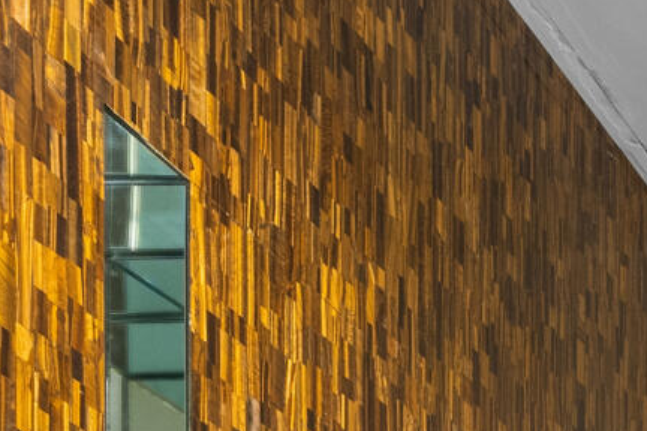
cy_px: 1443
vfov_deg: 8.0
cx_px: 1559
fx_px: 2498
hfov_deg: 11.9
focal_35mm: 139
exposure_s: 1.3
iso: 500
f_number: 11
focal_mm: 20
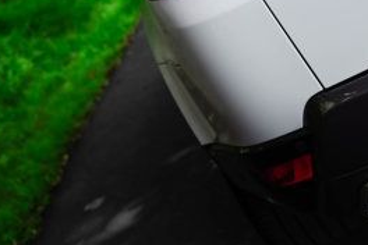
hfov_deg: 21.0
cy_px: -12
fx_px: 991
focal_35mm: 97
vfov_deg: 13.9
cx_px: 229
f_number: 3.5
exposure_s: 1/1600
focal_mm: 40
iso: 500
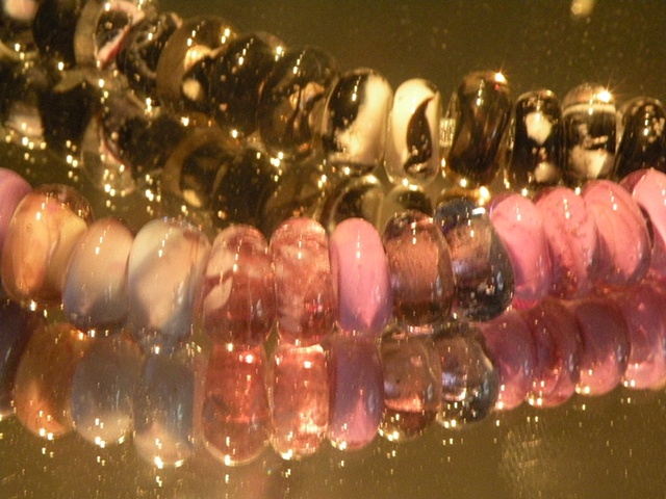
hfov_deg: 23.3
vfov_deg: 17.6
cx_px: 333
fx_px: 1616
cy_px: 250
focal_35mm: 84
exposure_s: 1/14
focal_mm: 14.9
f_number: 8
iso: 400
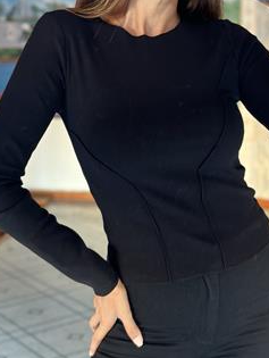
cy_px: 103
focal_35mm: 77
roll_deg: +2.6
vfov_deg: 25.1
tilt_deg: -20.8
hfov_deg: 19.2
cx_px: 163
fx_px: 796
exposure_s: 1/60
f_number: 1.78
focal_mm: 6.86
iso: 320
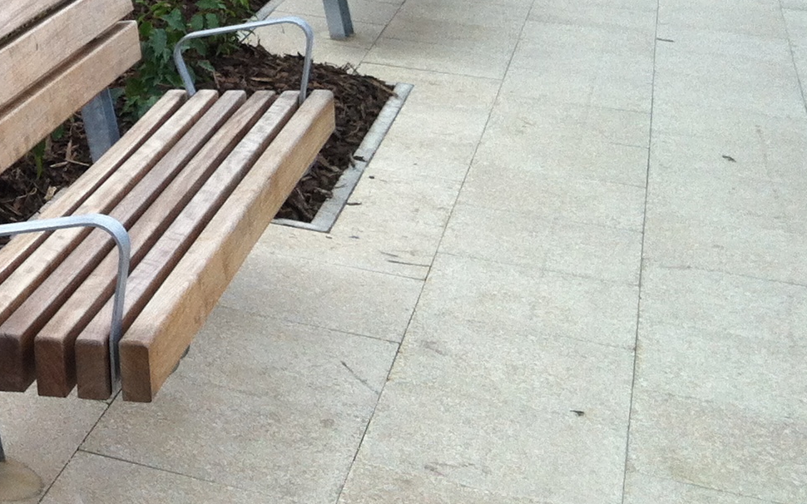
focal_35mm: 99
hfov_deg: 19.3
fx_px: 2177
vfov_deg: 13.0
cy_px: -15
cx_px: -264
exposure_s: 1/120
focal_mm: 3.85
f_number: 2.8
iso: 80
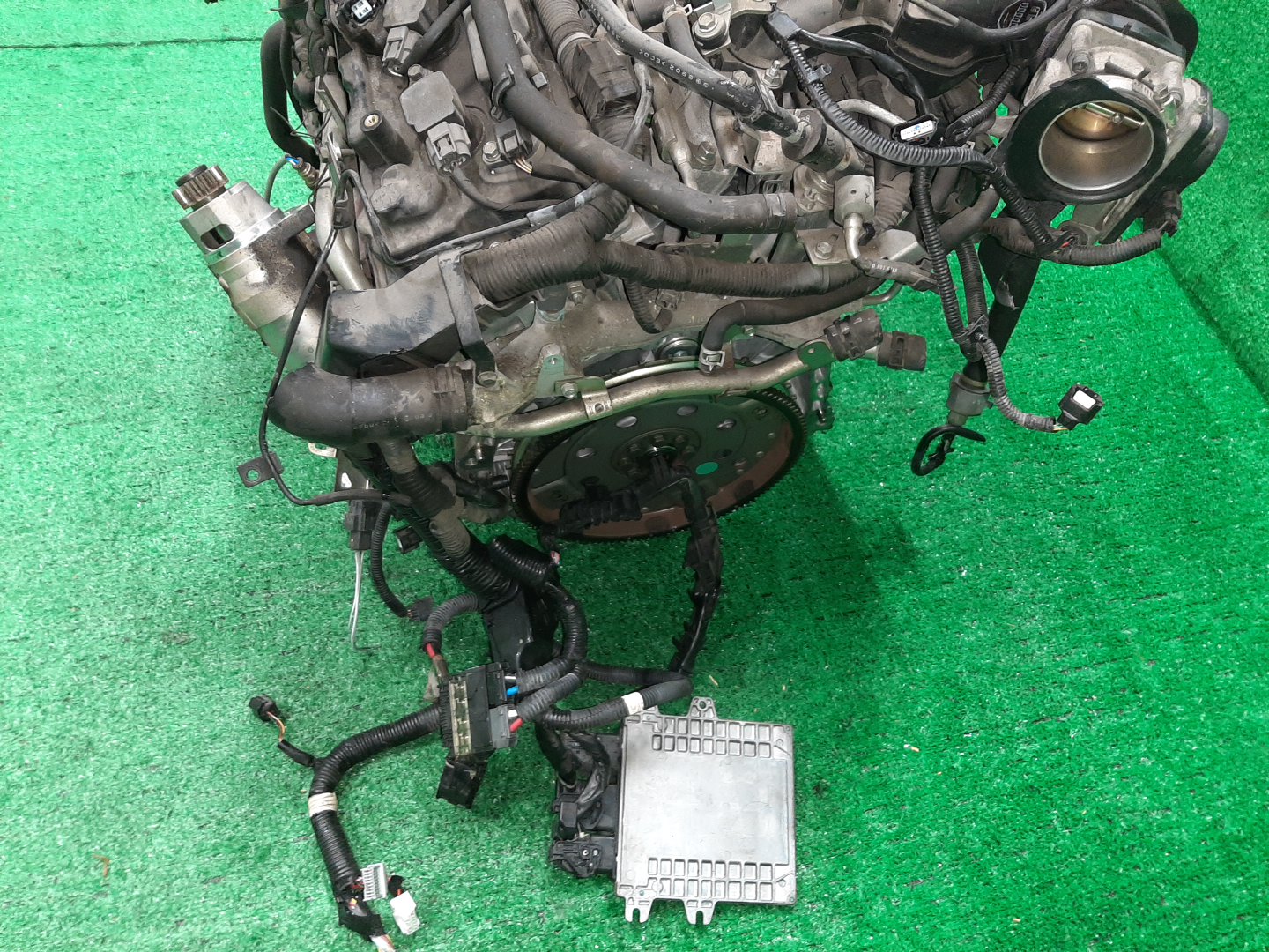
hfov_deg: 67.3
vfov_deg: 53.1
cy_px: 476
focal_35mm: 26
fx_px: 953
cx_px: 634
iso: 191
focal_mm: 3.93
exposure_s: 1/33
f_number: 1.7
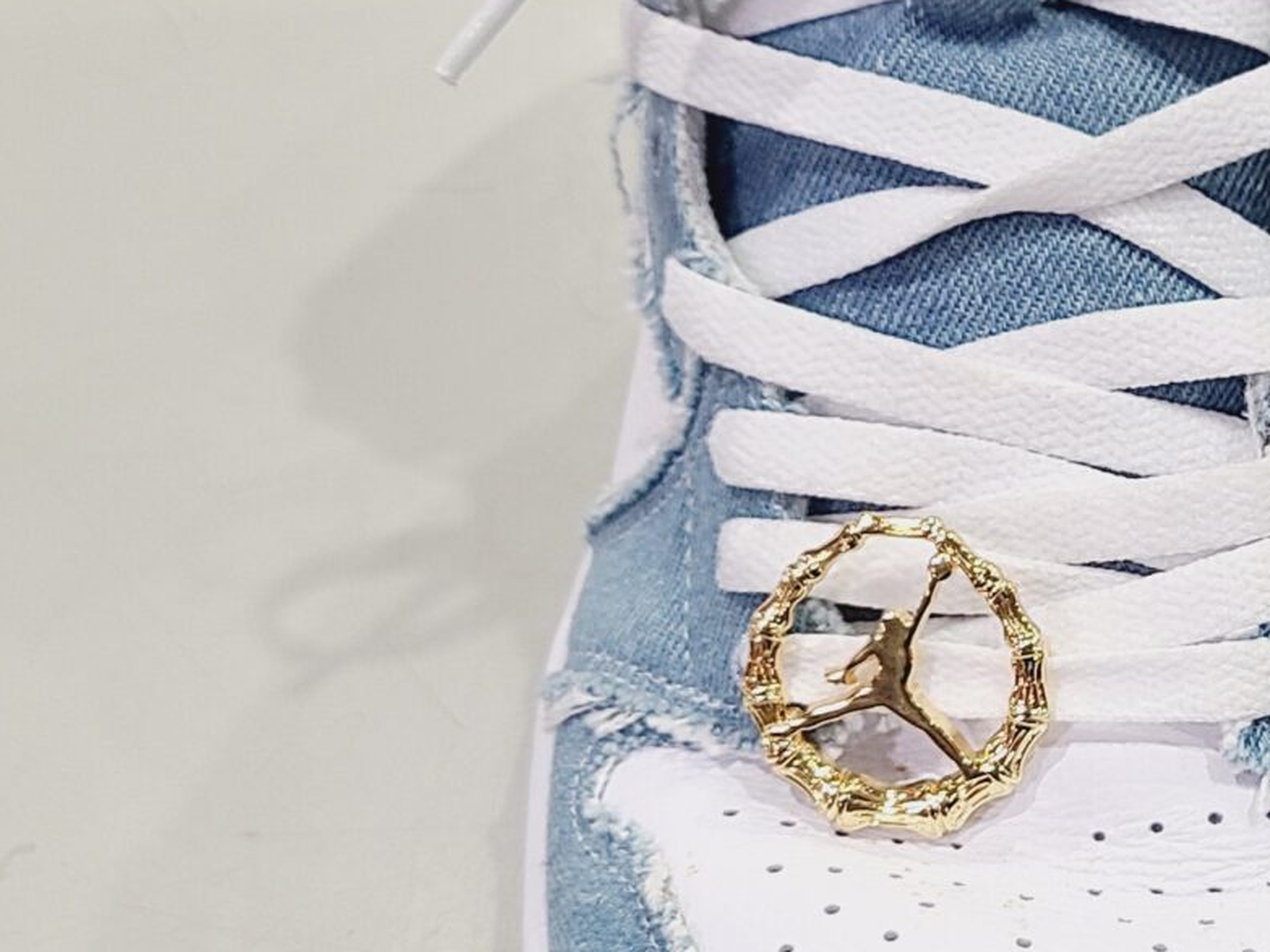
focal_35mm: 85
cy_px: 475
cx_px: 1333
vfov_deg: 17.4
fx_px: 3118
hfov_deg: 22.0
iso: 80
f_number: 1.8
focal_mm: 5.4
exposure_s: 1/50
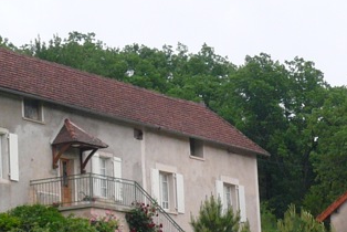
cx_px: 159
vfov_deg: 8.0
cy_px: 173
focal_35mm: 172
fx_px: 1659
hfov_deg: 11.9
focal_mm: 8.8
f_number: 3.8
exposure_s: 1/160
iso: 100
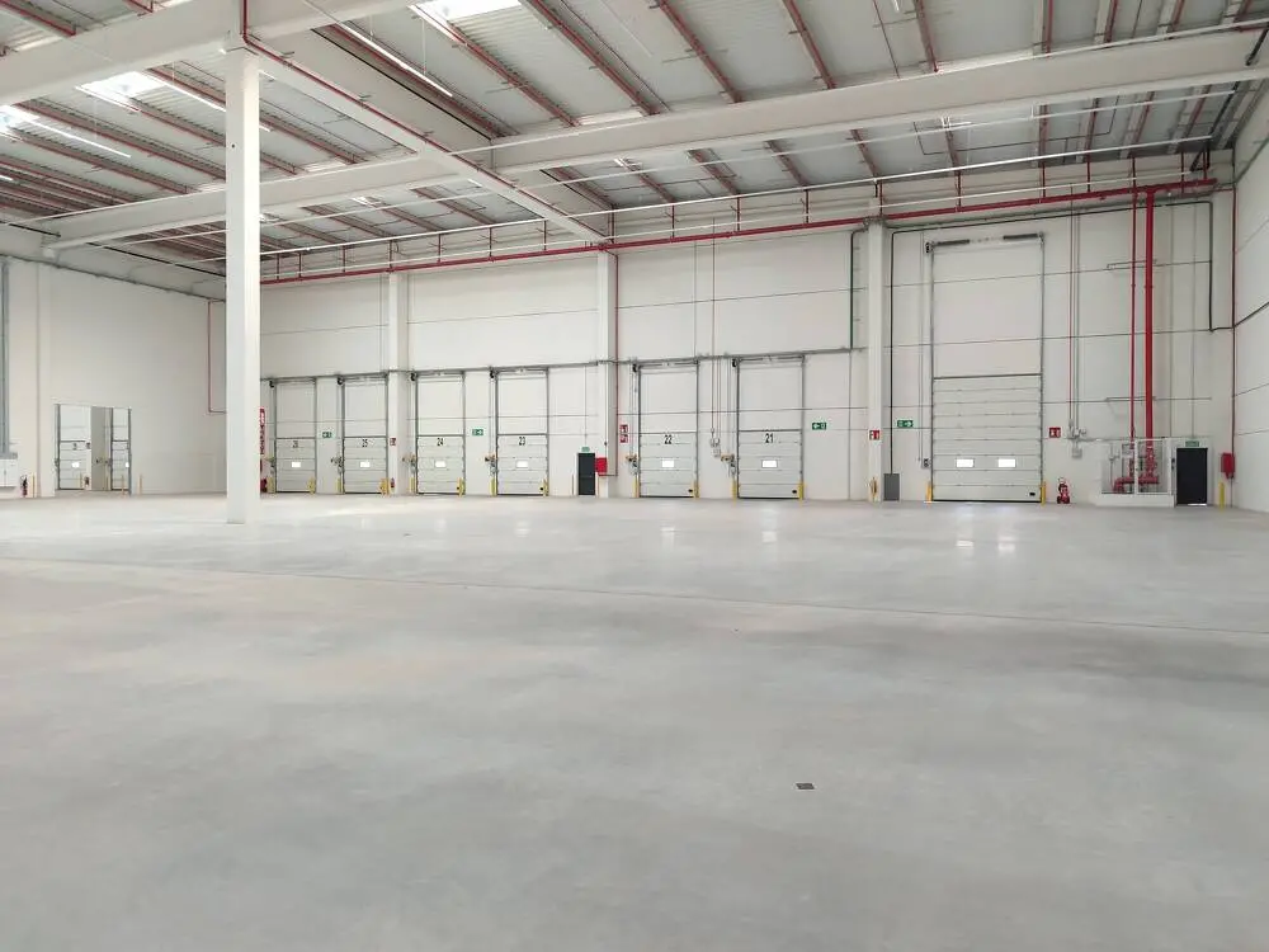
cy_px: 476
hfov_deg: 69.4
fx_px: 916
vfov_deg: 54.9
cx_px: 634
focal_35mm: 25
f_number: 1.89
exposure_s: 1/50
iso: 184
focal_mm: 5.95
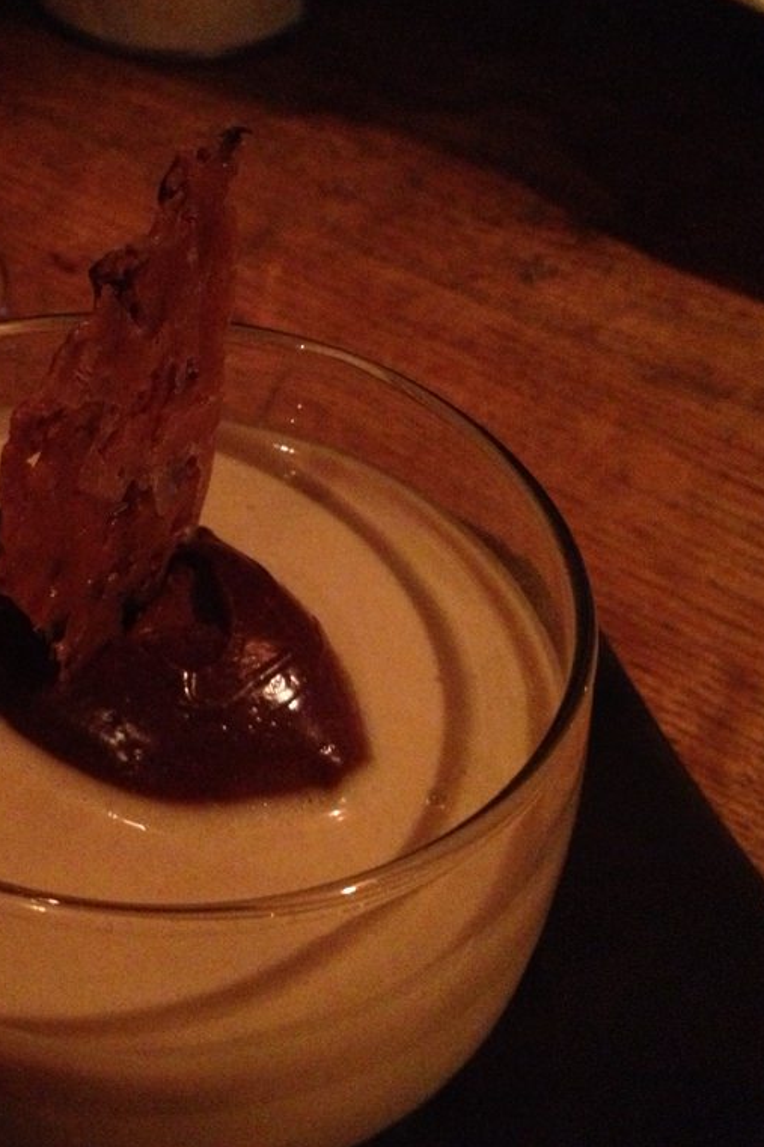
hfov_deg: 27.1
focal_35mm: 49
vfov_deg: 40.4
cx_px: 175
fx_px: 1560
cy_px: 573
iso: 800
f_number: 2.4
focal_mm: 4.28
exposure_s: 1/15
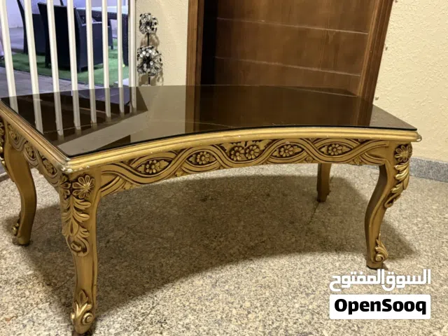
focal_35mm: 26
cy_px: 168
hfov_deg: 67.3
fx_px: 336
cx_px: 224
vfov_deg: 53.1
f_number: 1.6
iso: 500
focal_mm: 5.96
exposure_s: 1/33
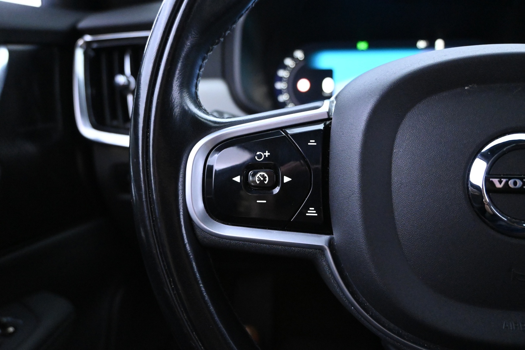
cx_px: 262
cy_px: 175
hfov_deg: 63.2
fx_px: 427
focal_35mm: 29
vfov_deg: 44.6
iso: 7200
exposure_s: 1/30
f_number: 3.8
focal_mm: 19.5
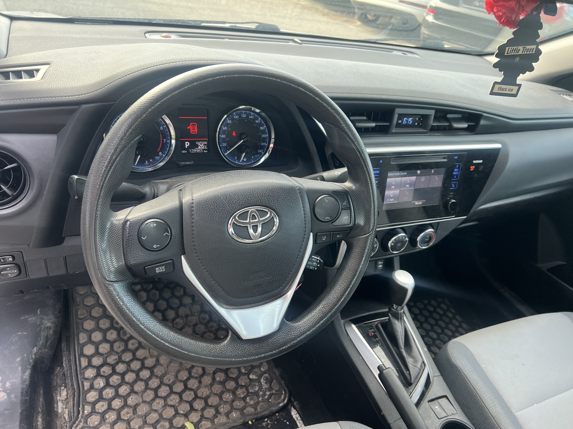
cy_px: 214
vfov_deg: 53.1
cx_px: 286
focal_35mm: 26
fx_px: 430
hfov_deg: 67.3
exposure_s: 1/121
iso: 100
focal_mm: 5.7
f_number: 1.5
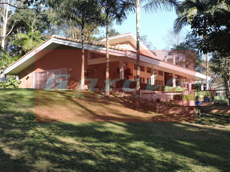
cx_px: 115
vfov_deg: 36.0
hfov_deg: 46.8
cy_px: 86
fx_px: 266
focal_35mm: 40
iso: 100
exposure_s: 1/250
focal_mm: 7.1
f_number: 3.3
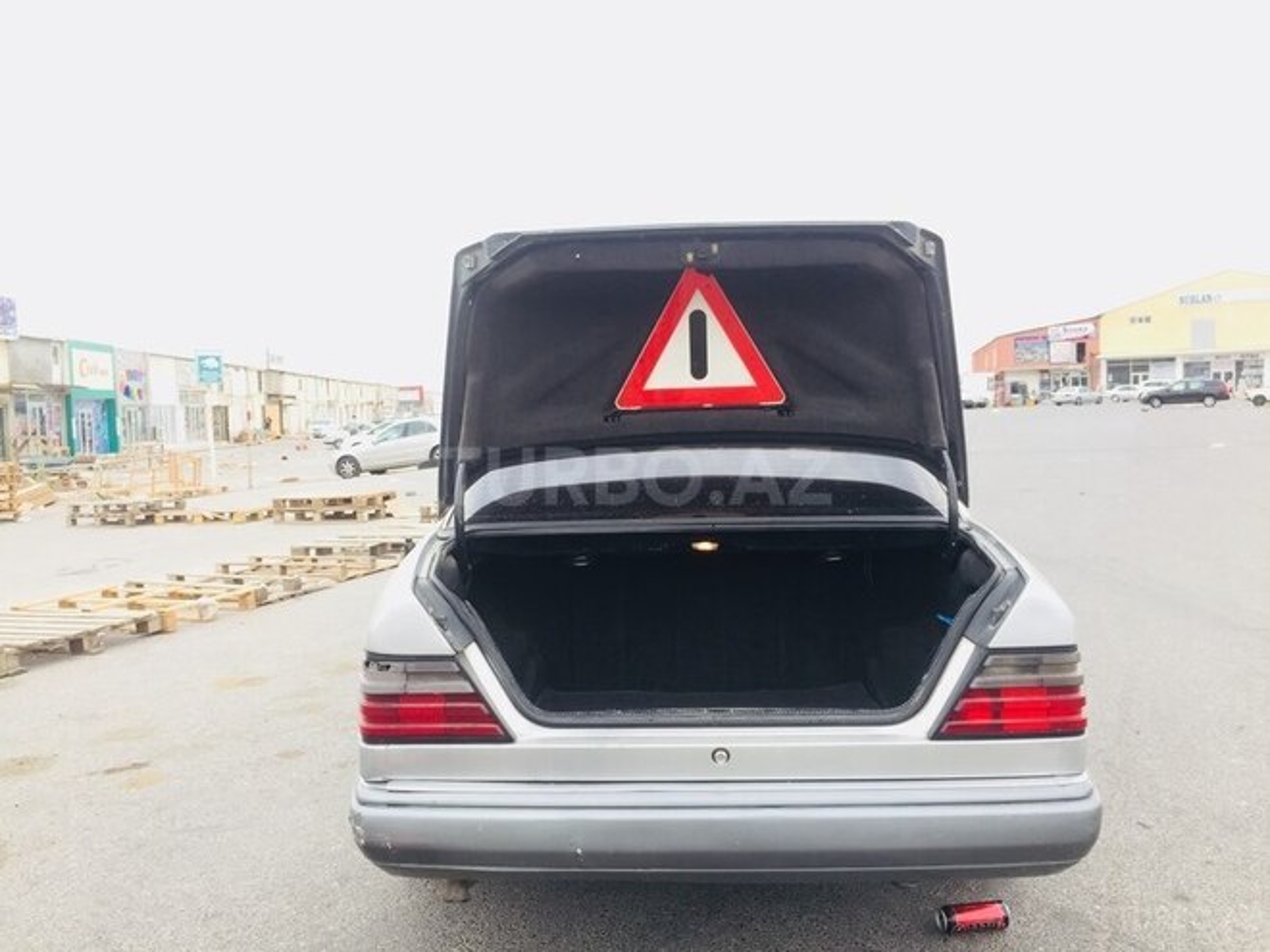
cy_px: 476
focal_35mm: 29
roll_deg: +0.4
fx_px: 1064
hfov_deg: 61.7
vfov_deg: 48.2
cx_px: 635
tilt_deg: -3.1
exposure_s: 1/149
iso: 32
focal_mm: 4.15
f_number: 2.2
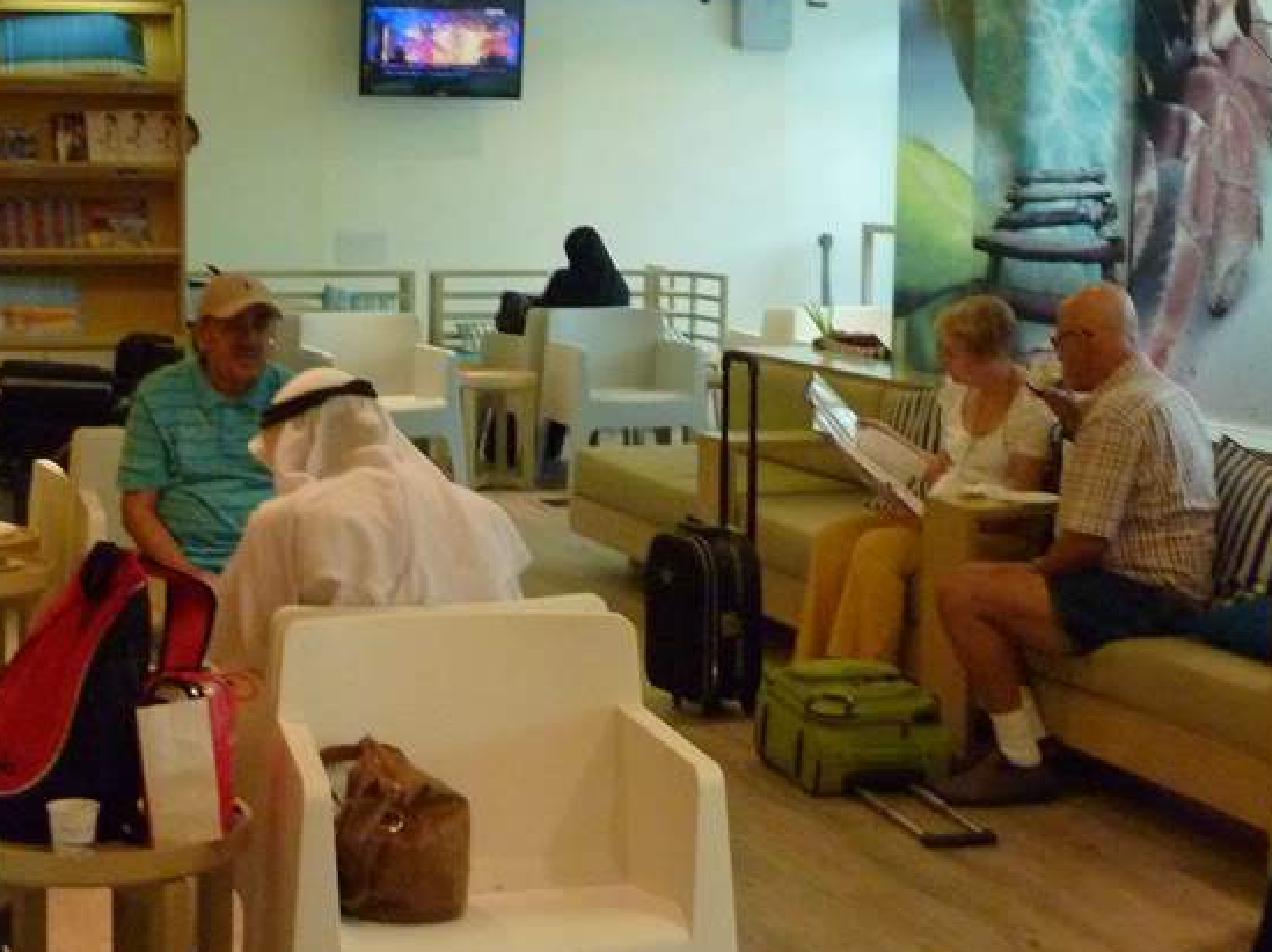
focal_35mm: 70
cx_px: 507
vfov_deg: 20.9
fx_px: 2571
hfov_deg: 27.7
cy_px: 306
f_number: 3.6
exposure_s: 1/30
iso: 500
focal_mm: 6.5
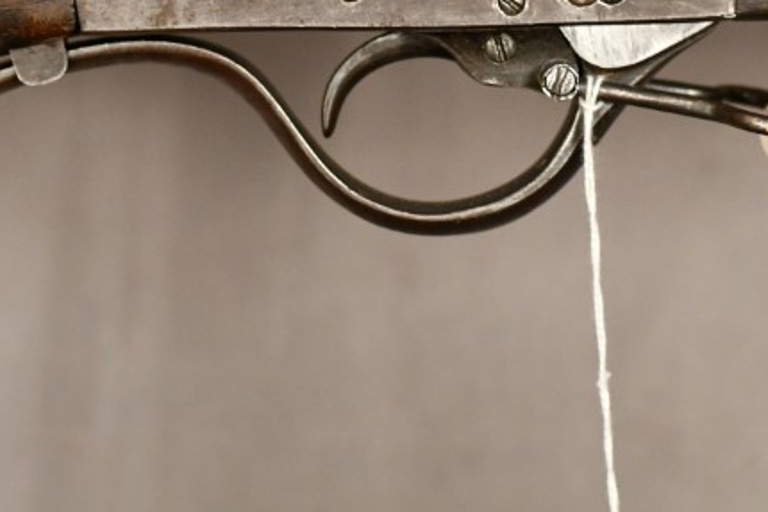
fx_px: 4289
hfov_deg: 10.2
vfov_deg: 6.8
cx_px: 352
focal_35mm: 201
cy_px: 0
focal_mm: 60
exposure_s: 1/250
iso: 2000
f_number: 3.2
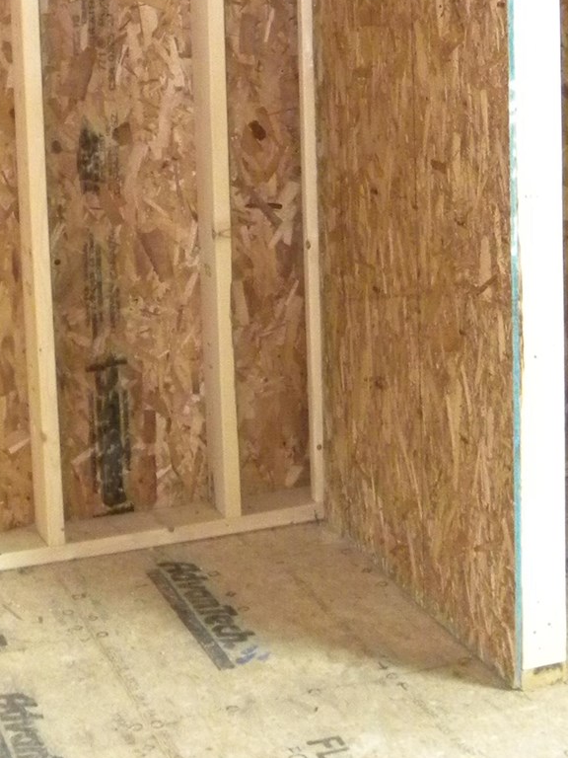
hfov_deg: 18.7
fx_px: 1706
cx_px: 442
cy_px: 37
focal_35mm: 78
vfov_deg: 24.1
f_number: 2.8
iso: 400
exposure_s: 1/40
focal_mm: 4.6
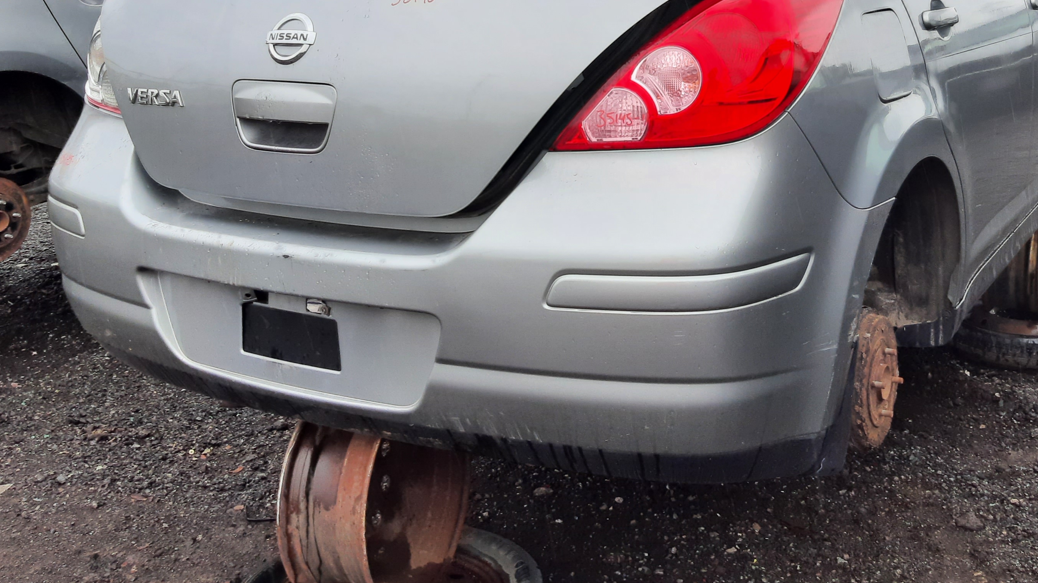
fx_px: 1156
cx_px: 590
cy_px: 88
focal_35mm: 42
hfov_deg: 48.2
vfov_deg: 27.6
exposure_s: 1/185
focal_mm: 3.92
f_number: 1.7
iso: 40
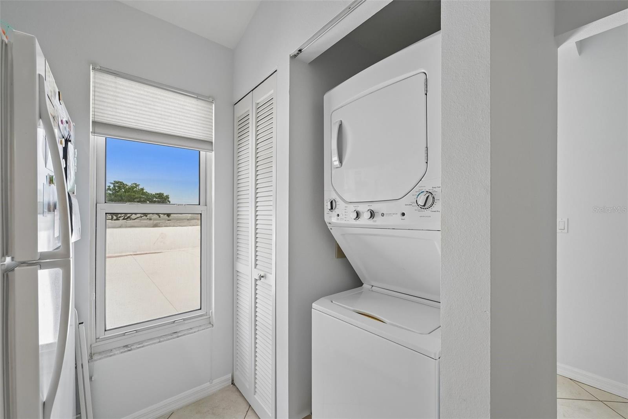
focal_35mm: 14
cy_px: 210
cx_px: 314
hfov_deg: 104.3
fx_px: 244
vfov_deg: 81.2
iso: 400
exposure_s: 1/250
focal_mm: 14
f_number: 8
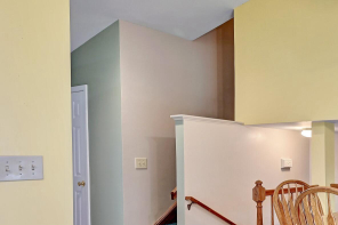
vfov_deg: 34.3
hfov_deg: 38.0
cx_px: 405
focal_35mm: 38
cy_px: 167
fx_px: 357
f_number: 8
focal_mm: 15
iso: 250
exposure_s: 1/1.67
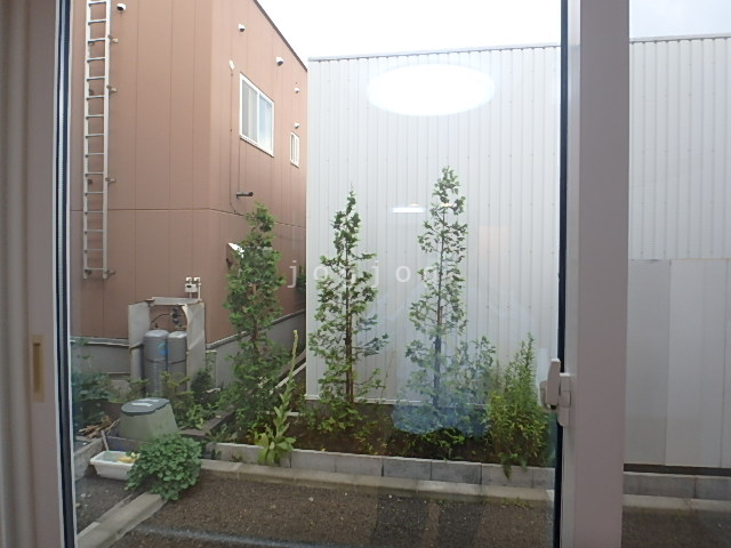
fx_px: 443
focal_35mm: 21
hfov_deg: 79.0
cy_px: 274
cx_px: 366
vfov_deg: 63.4
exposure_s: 1/40
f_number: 3.5
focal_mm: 3.7
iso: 125
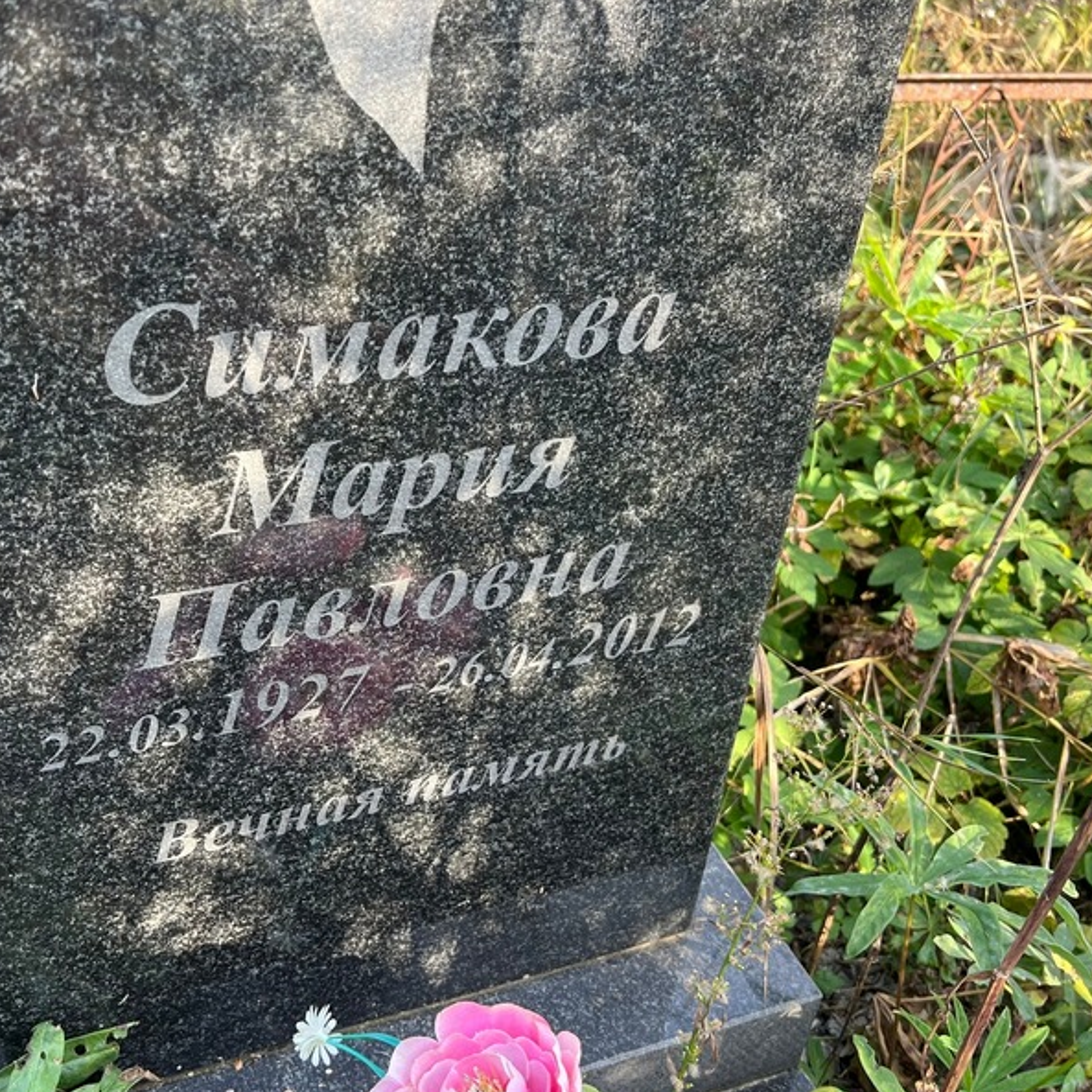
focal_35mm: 31
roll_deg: -1.4
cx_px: 436
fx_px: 1106
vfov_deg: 52.5
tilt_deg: -31.6
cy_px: 551
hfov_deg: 52.2
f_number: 1.5
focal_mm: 5.7
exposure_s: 1/131
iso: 32
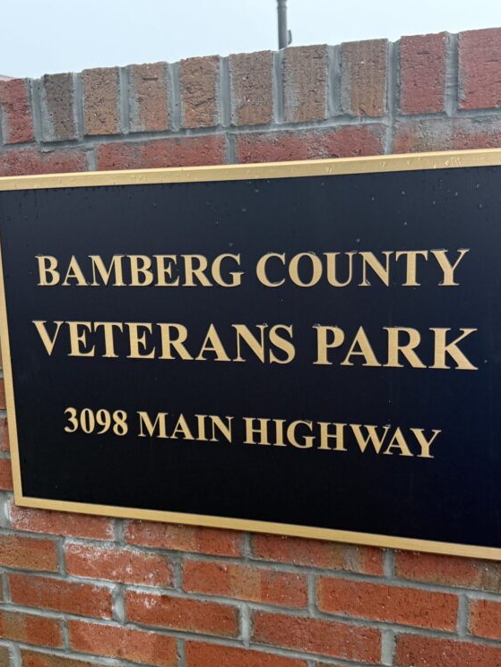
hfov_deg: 42.9
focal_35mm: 33
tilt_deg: -8.5
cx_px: 278
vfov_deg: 55.3
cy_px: 341
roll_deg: +0.0
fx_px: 637
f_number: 1.78
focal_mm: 6.76
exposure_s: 1/78
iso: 200
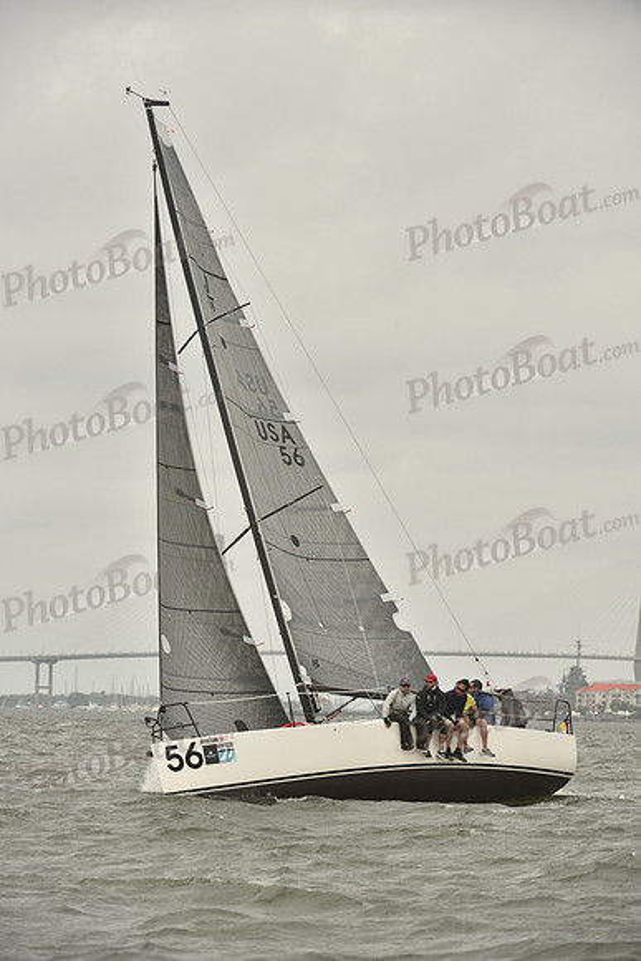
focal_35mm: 200
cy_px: 480
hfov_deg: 6.9
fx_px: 5338
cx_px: 320
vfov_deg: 10.3
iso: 400
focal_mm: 200
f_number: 7.1
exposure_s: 1/1000
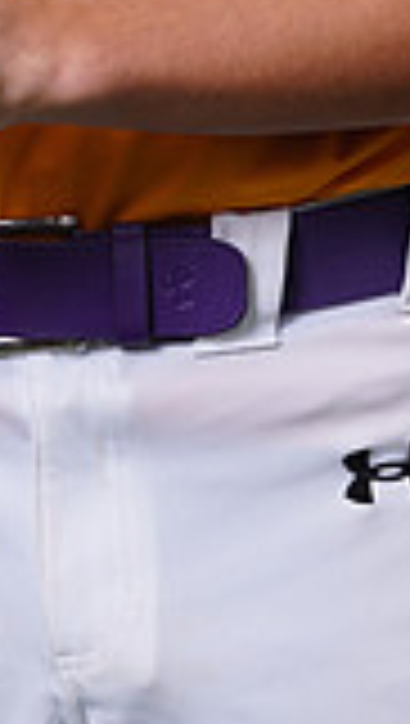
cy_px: -526
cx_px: 155
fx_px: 15848
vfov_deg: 2.6
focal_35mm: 823
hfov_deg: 1.5
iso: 100
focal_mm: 218
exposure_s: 1/250
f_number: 8
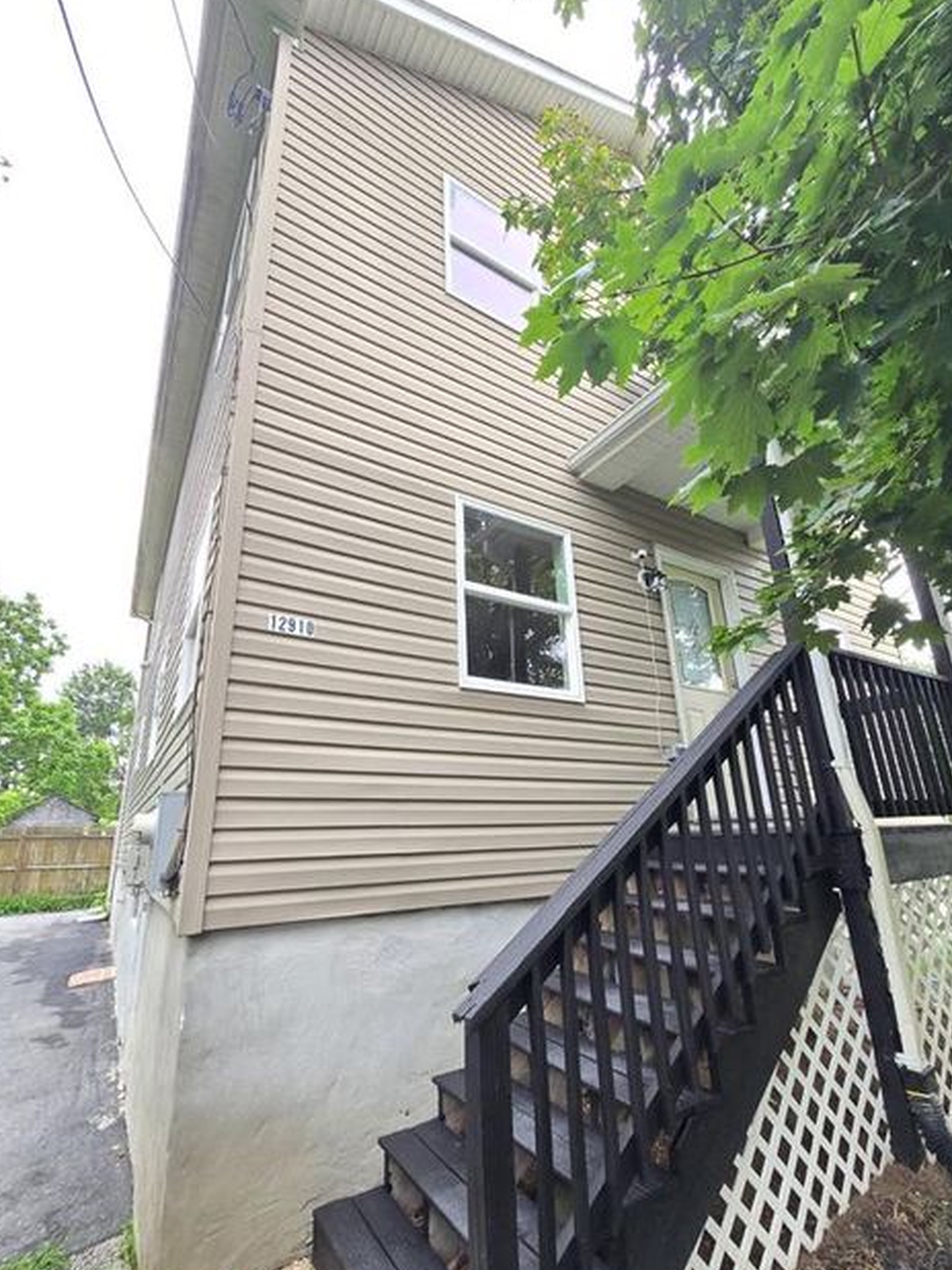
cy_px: 670
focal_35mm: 14
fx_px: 514
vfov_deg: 102.0
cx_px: 466
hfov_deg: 85.6
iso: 80
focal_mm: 2.2
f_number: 2.2
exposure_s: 1/120
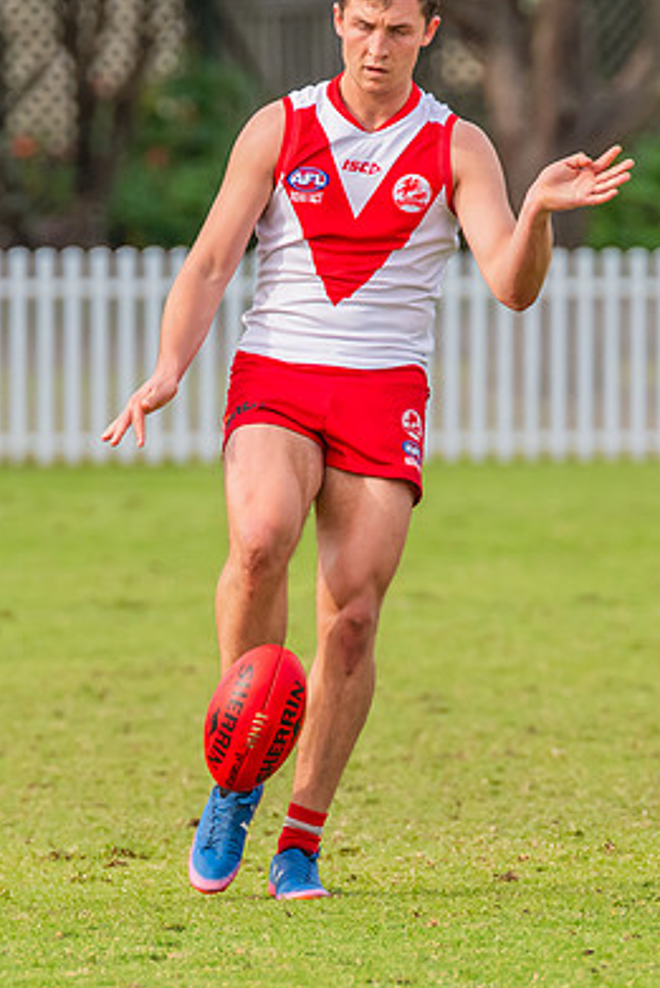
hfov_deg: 1.4
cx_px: 302
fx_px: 27501
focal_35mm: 1001
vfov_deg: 2.1
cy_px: 518
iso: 800
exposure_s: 1/1600
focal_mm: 420
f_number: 5.6
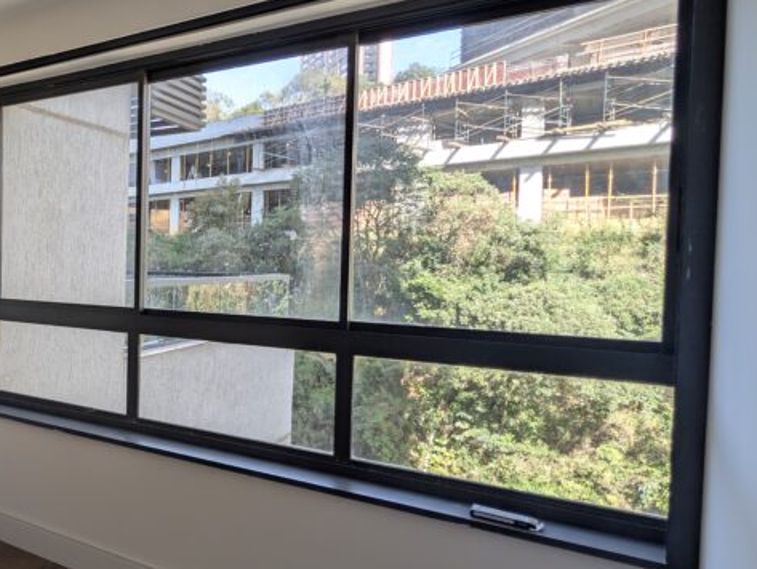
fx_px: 569
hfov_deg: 54.1
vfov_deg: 53.2
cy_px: 279
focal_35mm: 26
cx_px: 16
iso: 71
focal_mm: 2.02
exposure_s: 1/579
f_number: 1.7
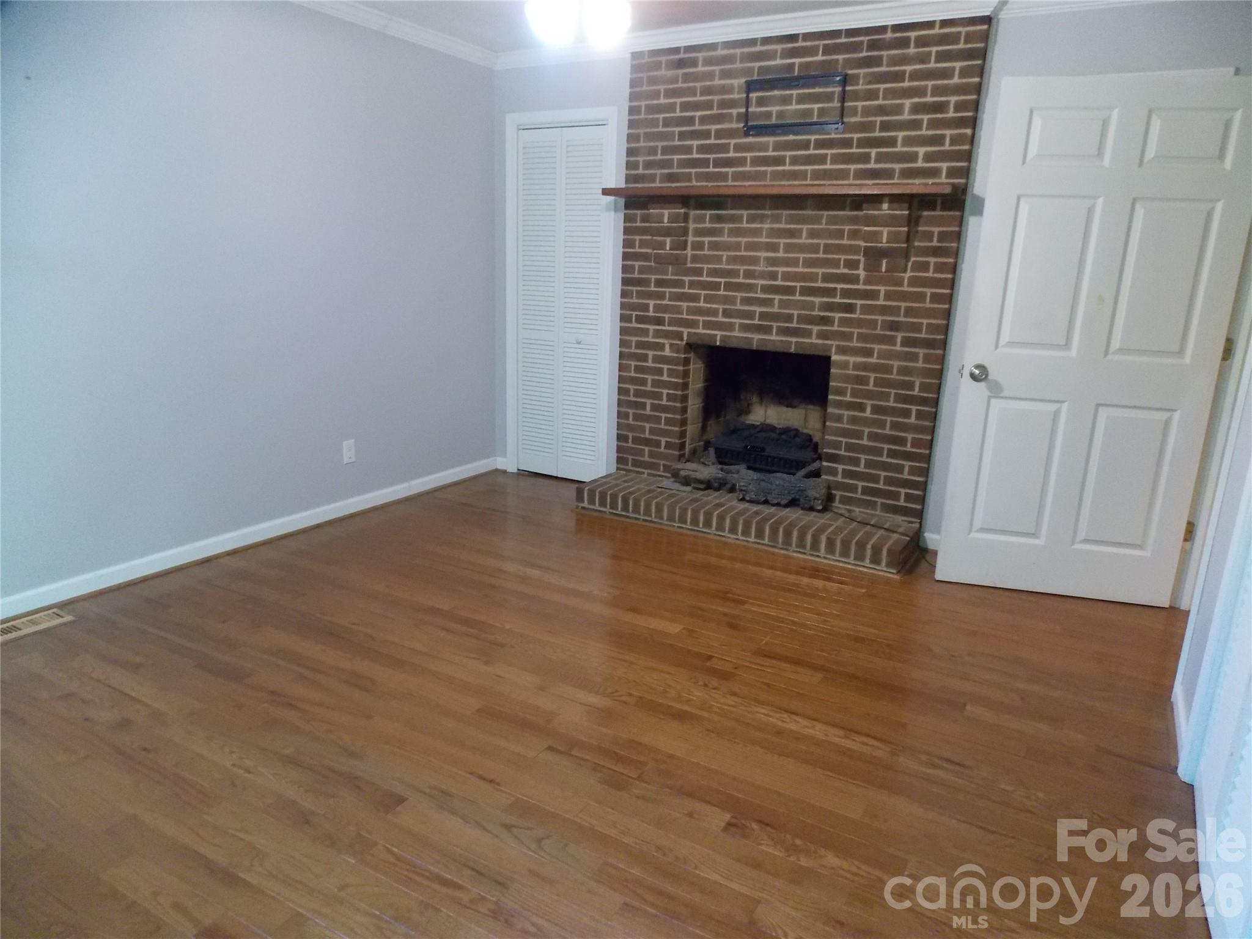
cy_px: 470
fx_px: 832
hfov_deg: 73.9
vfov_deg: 58.9
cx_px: 626
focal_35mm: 23
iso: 400
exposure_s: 1/13
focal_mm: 4
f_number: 3.1
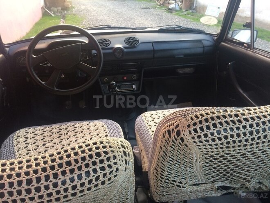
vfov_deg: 48.2
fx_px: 226
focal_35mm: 29
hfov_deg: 61.7
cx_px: 135
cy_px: 102
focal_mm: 4.15
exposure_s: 1/33
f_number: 2.2
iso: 50
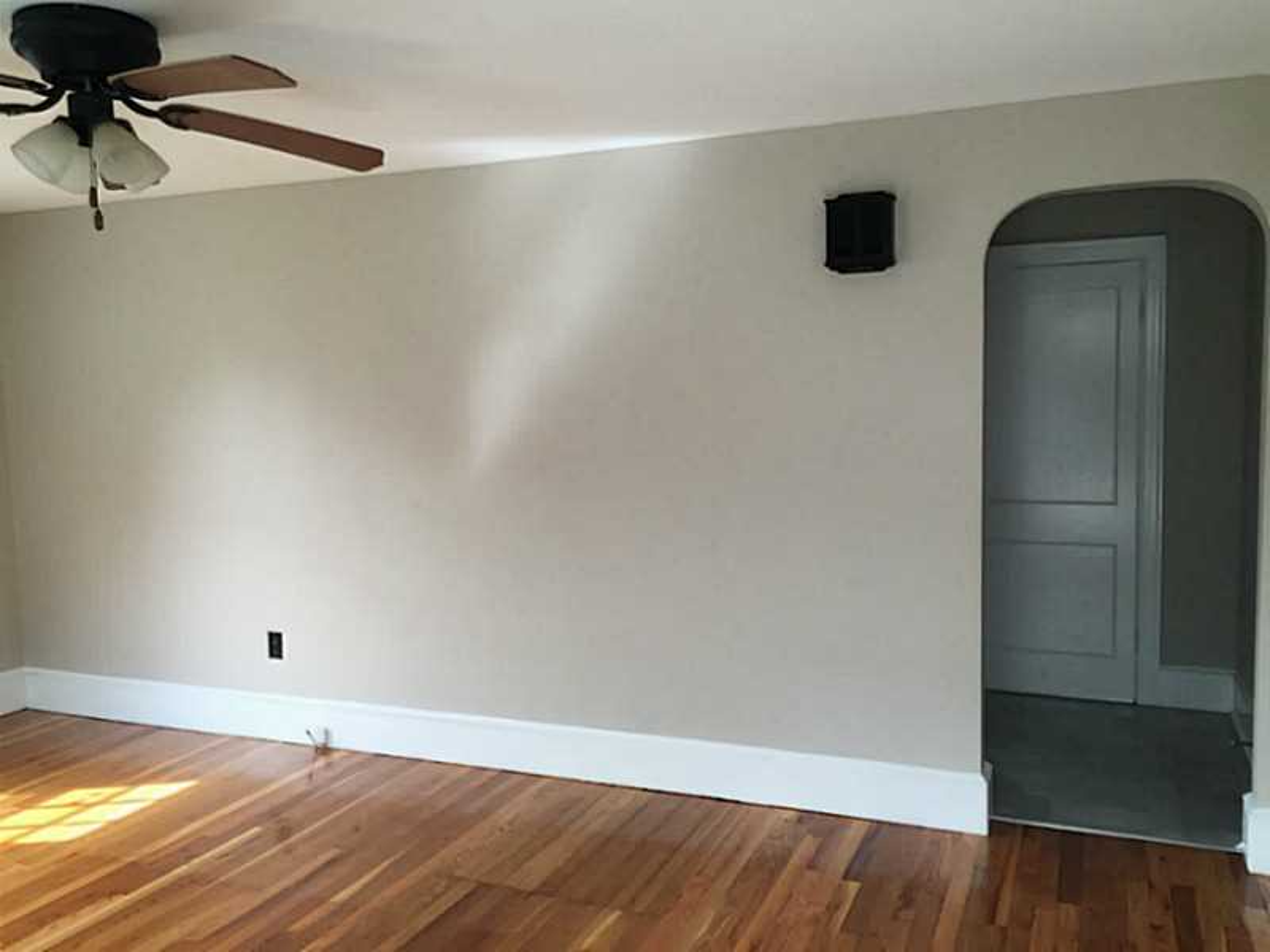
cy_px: 476
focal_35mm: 29
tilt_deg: -4.8
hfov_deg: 61.7
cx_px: 635
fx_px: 1064
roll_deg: +0.4
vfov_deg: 48.2
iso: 40
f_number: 2.2
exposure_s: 1/30
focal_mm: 4.15
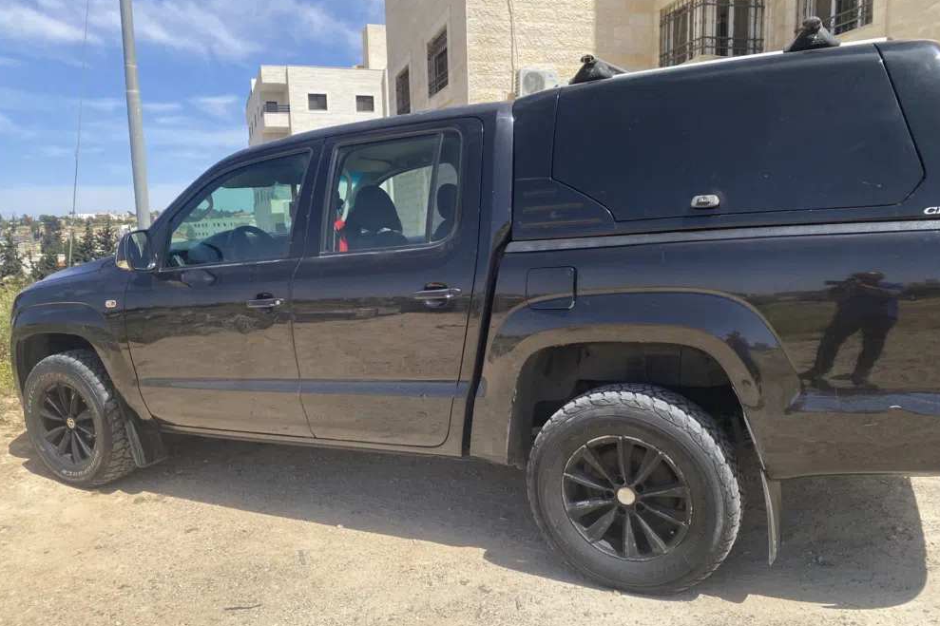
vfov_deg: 46.3
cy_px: 358
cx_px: 462
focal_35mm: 28
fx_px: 731
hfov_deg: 65.5
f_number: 1.8
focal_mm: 4.25
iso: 32
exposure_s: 1/2817
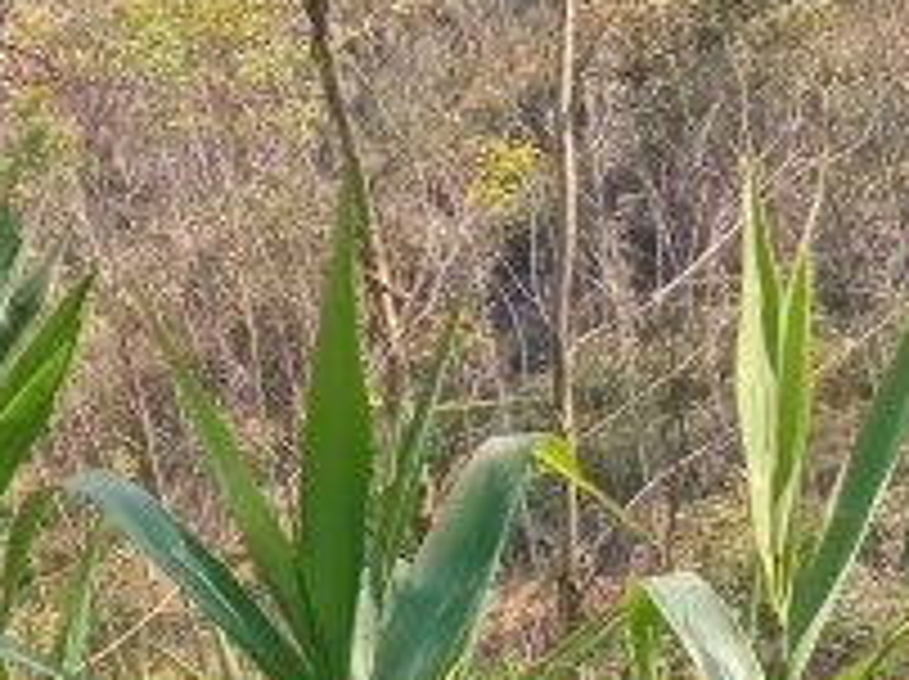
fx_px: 2702
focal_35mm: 103
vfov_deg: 13.0
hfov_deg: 17.2
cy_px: 1234
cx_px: -472
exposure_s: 1/260
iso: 100
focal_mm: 3.96
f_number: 1.8
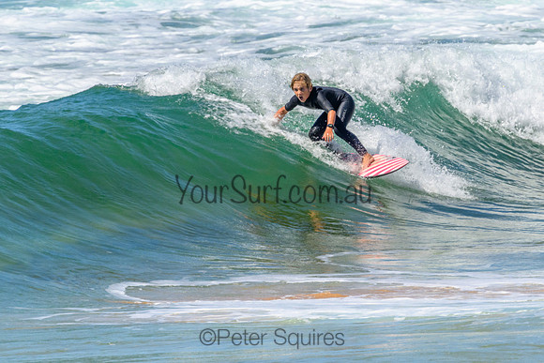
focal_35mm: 1101
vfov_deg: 1.3
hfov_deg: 1.9
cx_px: 345
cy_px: 145
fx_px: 16634
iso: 900
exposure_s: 1/2000
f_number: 11
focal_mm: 800
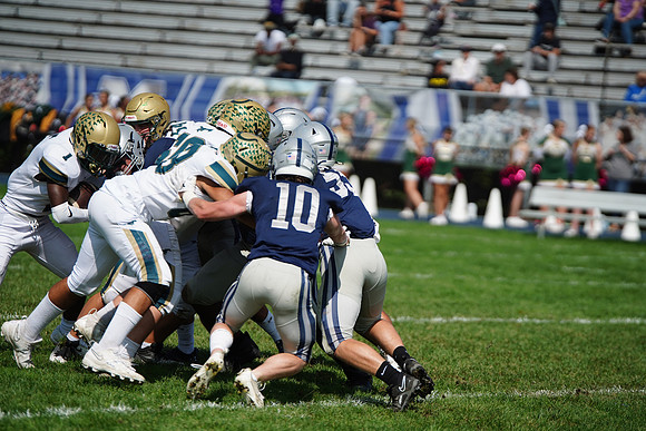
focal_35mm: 261
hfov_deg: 7.9
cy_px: 216
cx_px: 323
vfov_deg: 5.3
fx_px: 4684
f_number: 2.8
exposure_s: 1/8000
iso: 400
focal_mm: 261
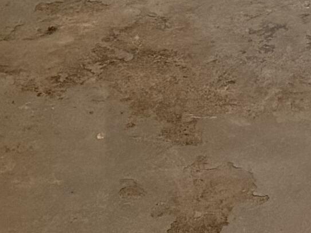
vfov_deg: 9.7
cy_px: -351
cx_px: 439
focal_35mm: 133
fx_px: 1195
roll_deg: -1.3
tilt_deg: -11.0
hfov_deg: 14.1
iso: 640
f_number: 1.78
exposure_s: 1/60
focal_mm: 6.76
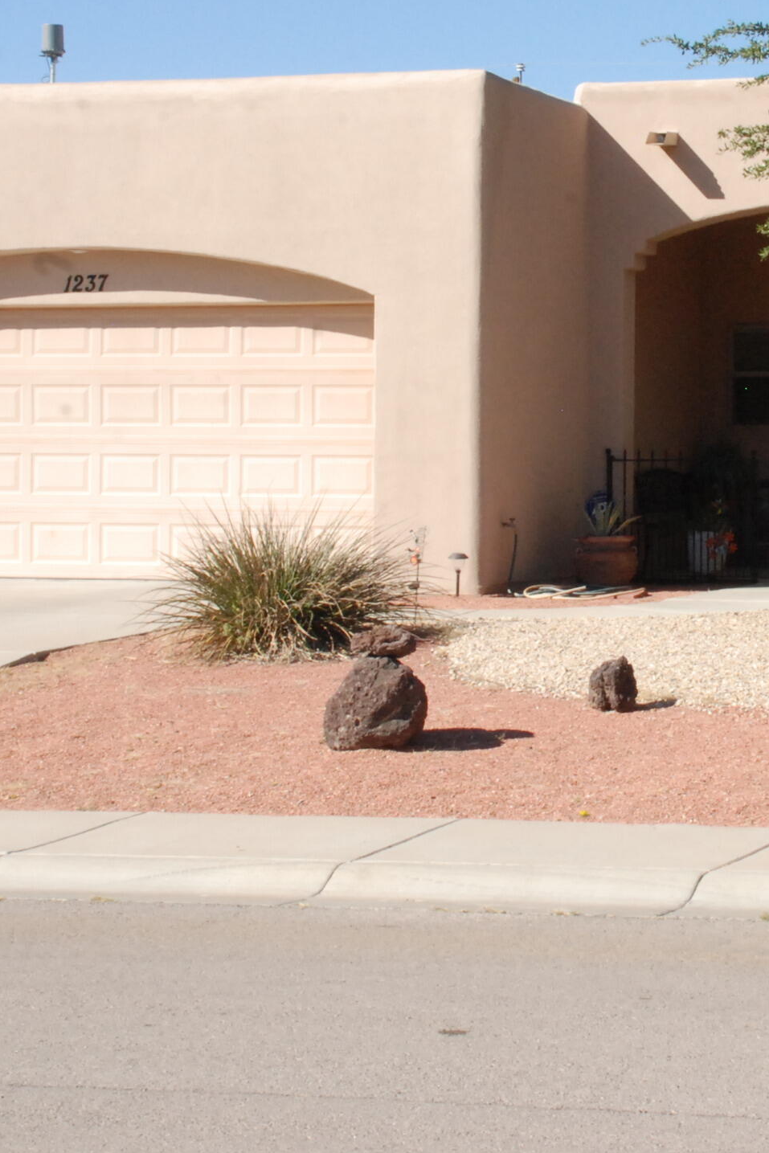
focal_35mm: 94
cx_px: 712
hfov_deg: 14.4
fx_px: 3011
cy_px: 380
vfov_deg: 21.6
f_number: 22
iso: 800
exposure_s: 1/200
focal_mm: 31
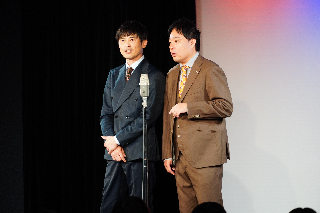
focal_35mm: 202
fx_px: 1800
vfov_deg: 6.8
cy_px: 106
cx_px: 160
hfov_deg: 10.2
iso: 1000
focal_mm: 135
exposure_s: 1/60
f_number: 5.6
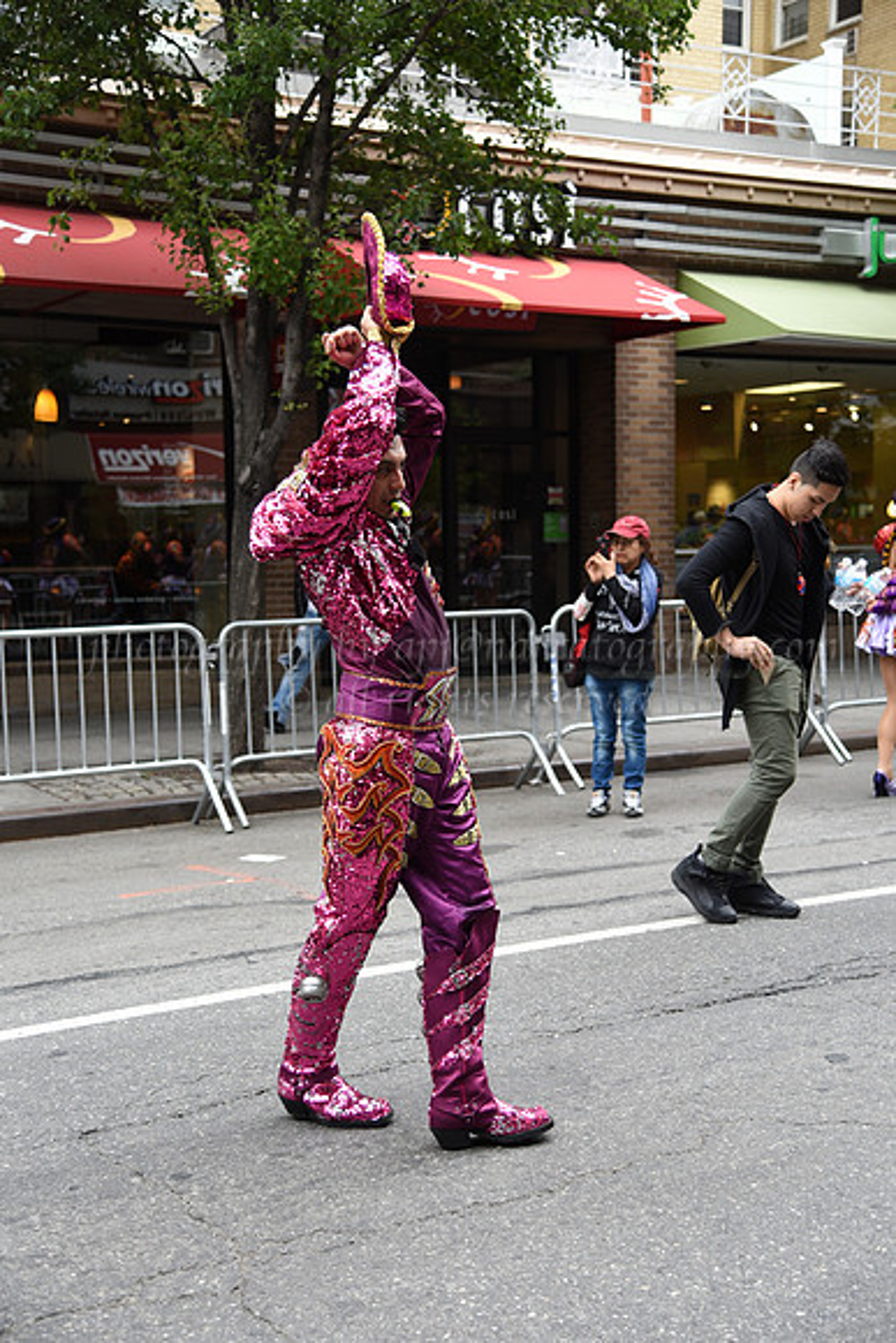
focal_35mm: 48
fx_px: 1791
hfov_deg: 28.1
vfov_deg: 41.1
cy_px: 672
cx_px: 448
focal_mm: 48
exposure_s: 1/400
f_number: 4
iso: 400
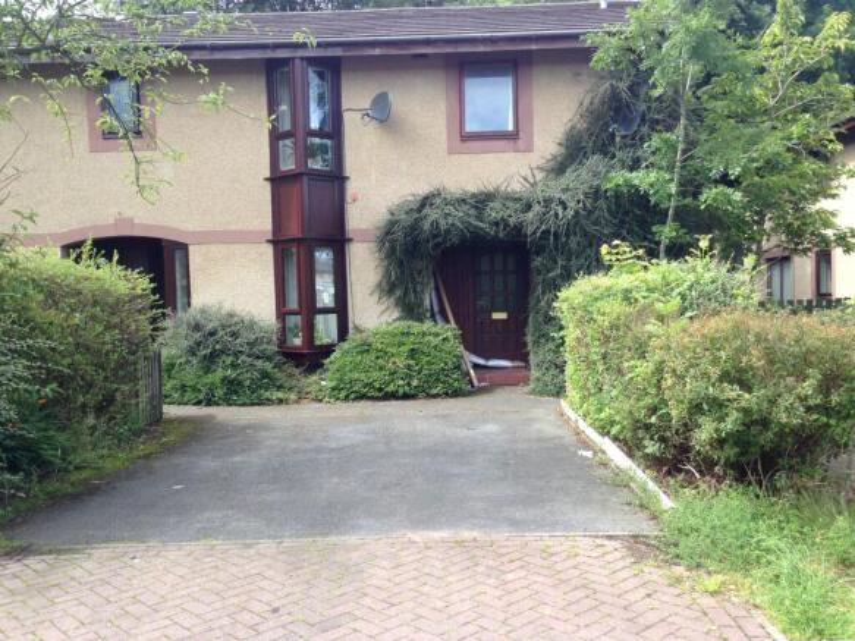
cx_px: 428
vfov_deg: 42.9
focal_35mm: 33
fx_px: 815
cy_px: 320
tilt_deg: -2.9
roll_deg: +2.2
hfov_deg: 55.4
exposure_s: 1/361
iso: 50
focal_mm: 4.12
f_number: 2.4
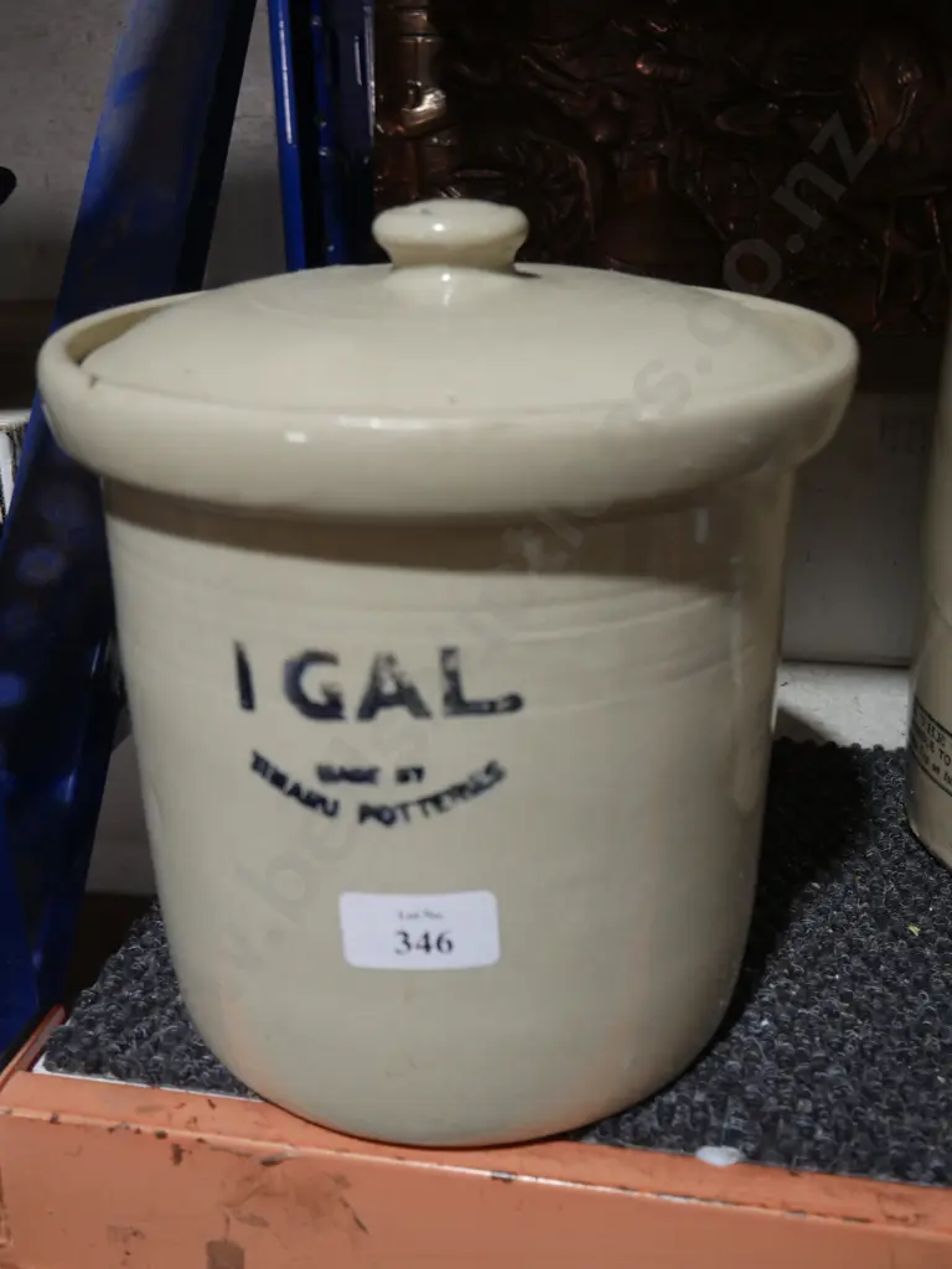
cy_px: 634
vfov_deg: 51.4
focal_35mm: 36
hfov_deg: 39.7
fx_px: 1320
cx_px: 476
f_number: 4
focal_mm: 18
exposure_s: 1/60
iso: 320
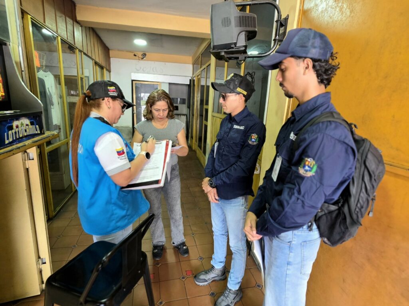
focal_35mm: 13
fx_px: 154
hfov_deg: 106.2
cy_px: 153
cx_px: 204
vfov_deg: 89.9
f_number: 1.9
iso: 250
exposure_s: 1/60.2
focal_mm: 2.2
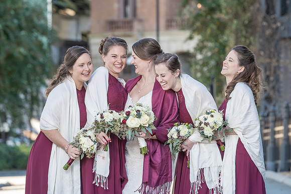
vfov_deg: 6.0
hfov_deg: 8.9
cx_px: 156
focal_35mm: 230
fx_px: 1861
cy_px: 83
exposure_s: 1/200
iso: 640
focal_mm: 194
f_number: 5.6
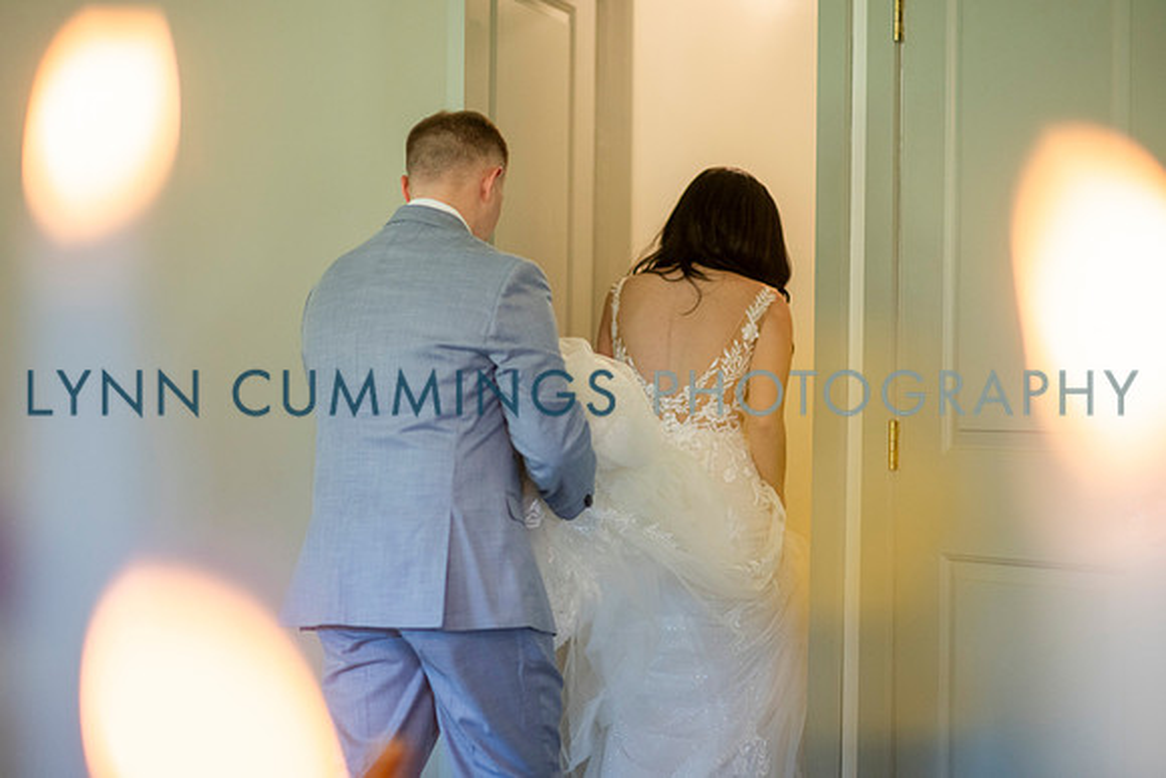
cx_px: 586
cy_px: 370
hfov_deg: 22.4
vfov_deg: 15.0
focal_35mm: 91
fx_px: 2948
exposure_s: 1/500
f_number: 1.4
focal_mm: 85
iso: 320
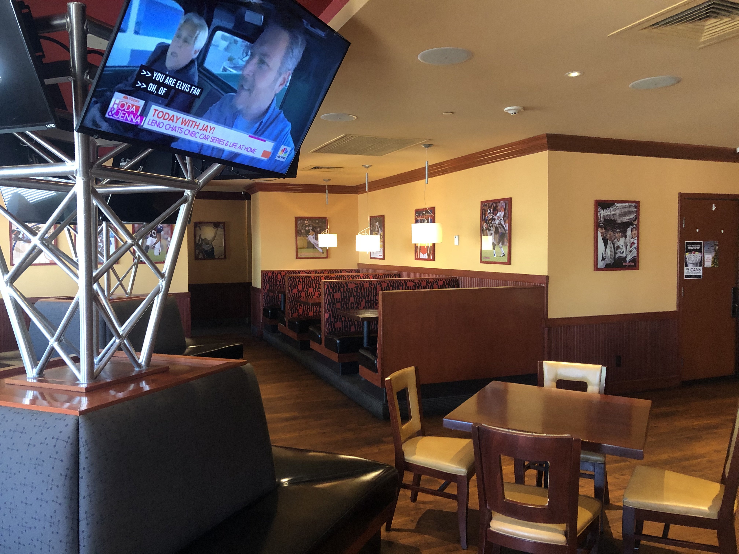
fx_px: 598
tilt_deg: -4.2
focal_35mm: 28
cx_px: 370
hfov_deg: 63.4
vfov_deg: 49.7
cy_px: 277
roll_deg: +0.2
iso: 100
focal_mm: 3.99
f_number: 1.8
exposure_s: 1/15
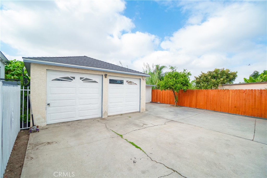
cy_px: 89
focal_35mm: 15
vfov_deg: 77.3
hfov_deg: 100.4
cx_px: 134
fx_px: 111
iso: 100
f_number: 6.3
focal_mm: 10
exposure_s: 1/125
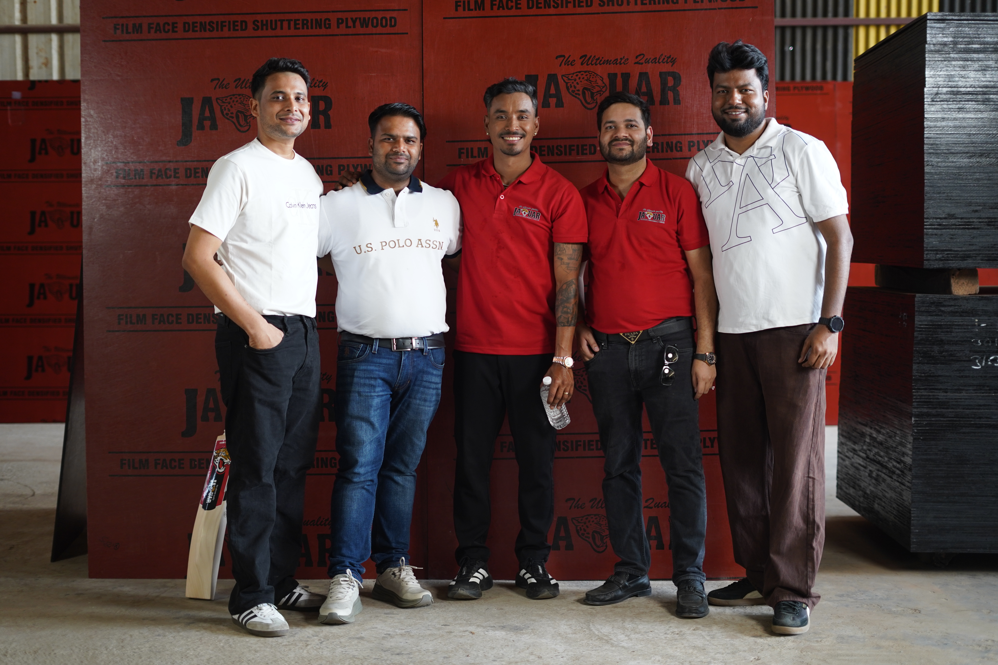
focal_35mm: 50
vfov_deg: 27.0
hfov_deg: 39.6
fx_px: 1386
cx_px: 499
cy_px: 332
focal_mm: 50
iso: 500
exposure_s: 1/80
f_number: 1.8
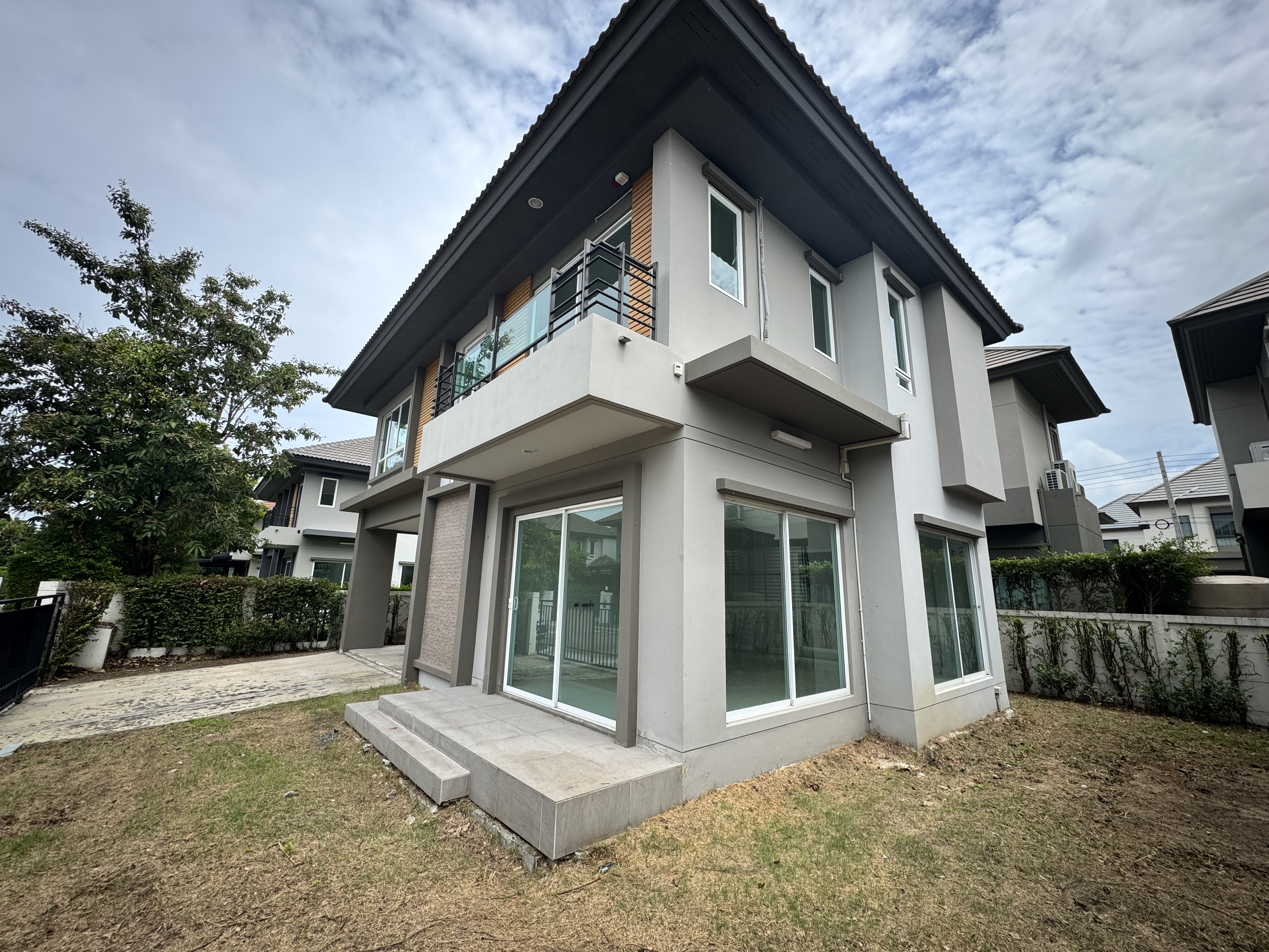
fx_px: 513
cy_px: 476
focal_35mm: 14
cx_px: 634
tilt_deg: +14.0
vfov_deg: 85.7
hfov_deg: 102.1
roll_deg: -1.9
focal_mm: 2.22
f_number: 2.2
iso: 50
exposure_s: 1/993
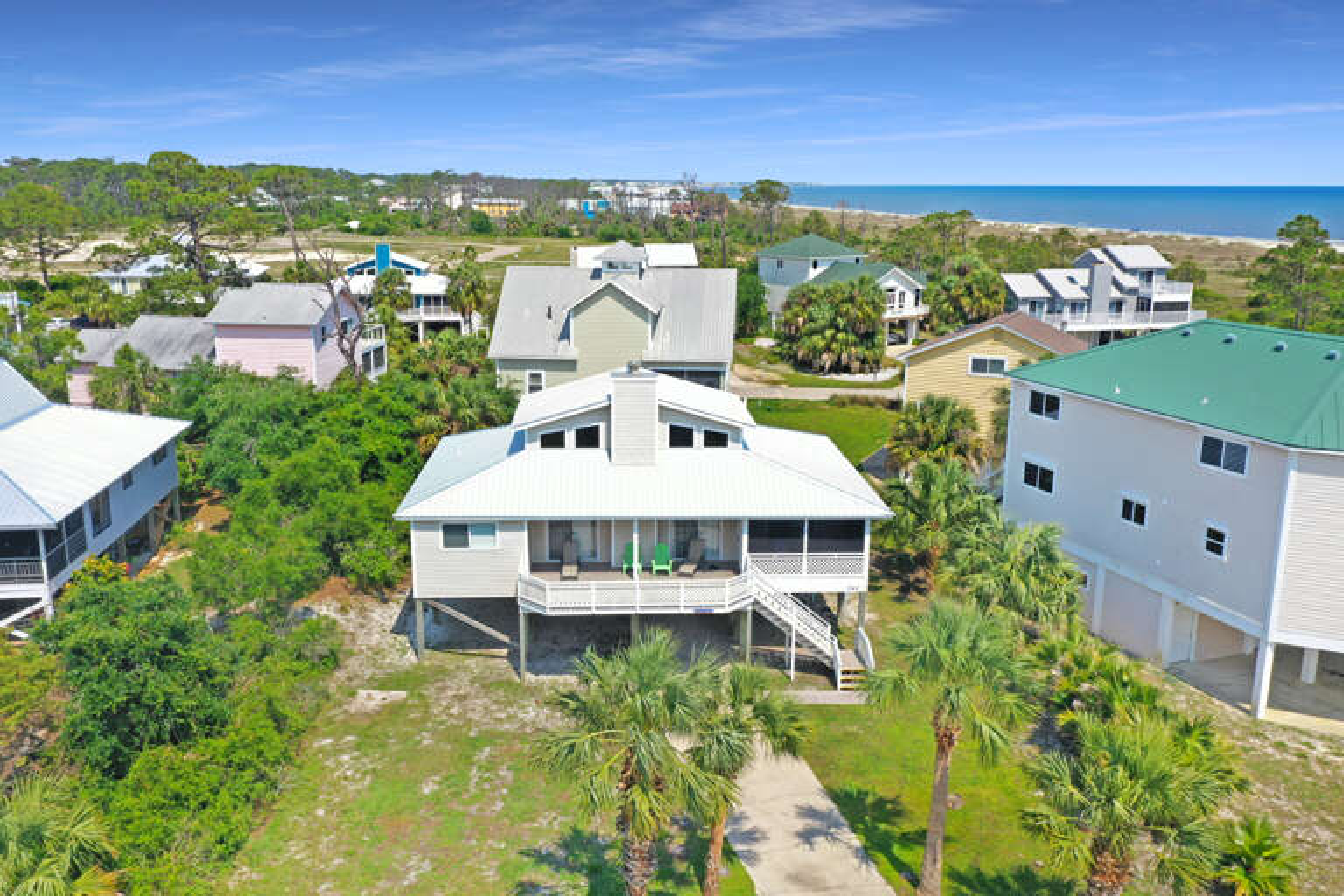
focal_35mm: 28
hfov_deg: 65.5
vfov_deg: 46.4
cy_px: 448
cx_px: 672
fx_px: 1045
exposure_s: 1/400
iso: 100
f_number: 5.6
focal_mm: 10.26
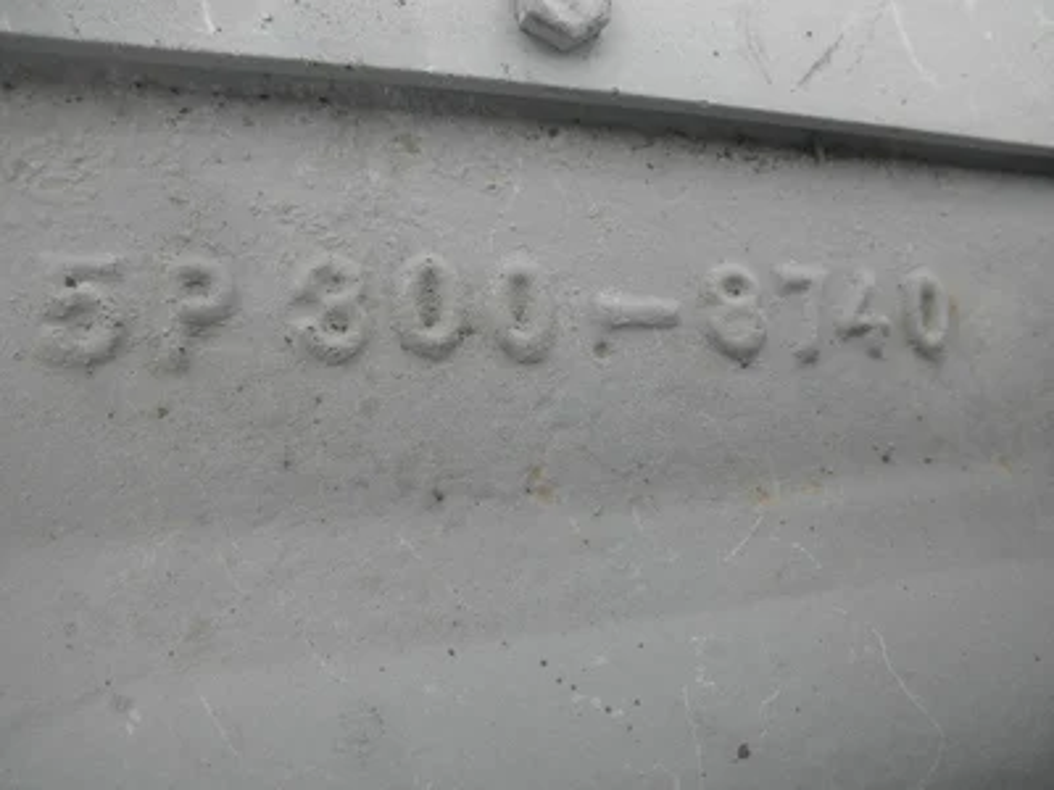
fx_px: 853
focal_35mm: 28
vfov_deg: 49.7
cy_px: 395
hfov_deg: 63.4
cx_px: 527
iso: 64
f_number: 3
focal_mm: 5
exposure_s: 1/250
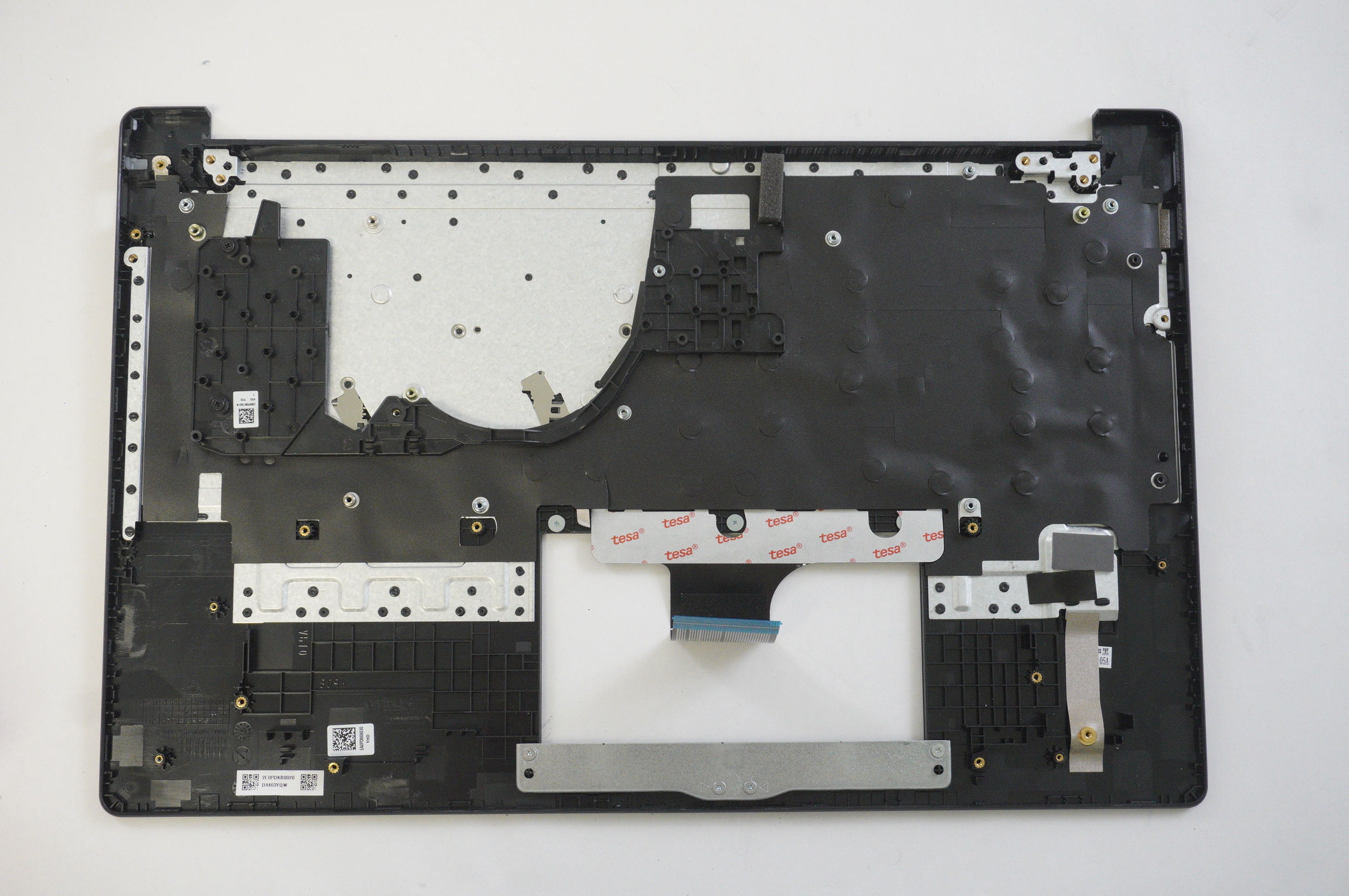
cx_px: 674
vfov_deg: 31.8
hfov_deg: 46.4
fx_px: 1572
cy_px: 448
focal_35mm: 42
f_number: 5.6
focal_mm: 28
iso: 2000
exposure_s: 1/100
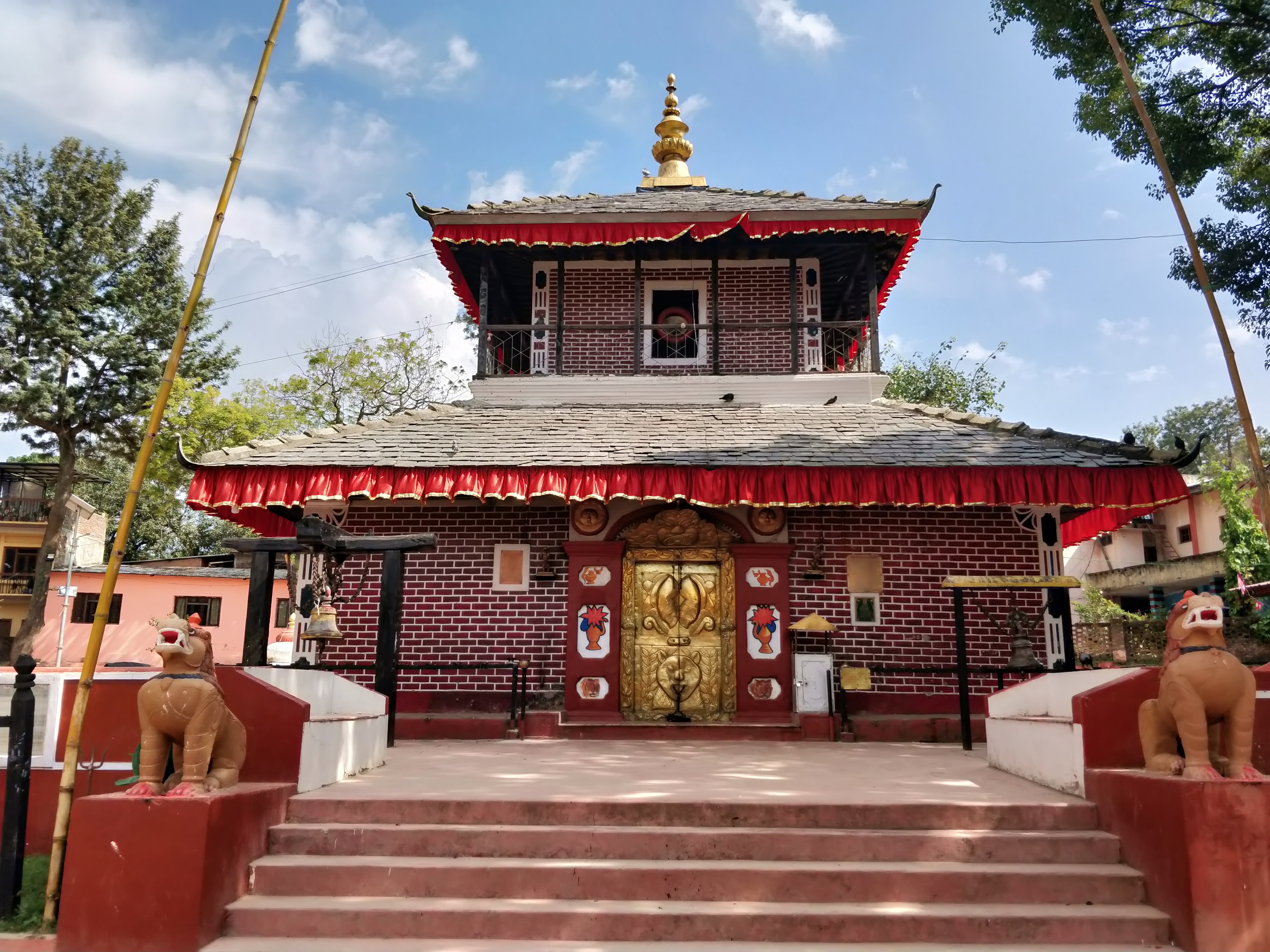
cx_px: 635
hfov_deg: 71.6
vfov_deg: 56.8
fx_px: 881
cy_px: 476
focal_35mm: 24
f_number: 1.7
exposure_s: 1/1616
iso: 200
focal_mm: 4.1
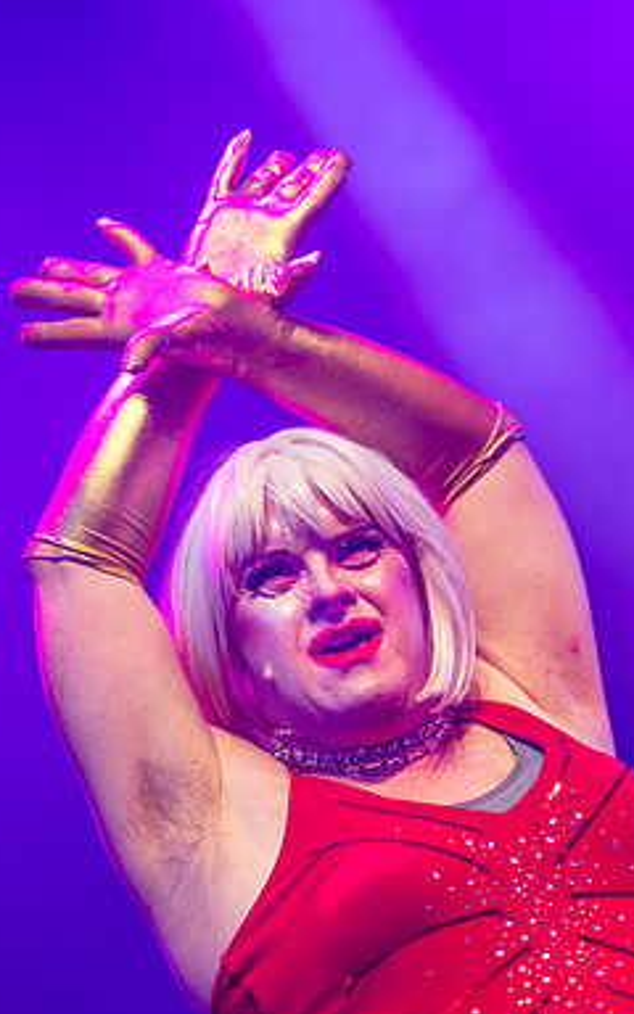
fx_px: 3622
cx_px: 512
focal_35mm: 131
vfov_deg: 15.9
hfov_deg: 10.0
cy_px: 508
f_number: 1.4
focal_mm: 85
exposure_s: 1/125
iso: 125
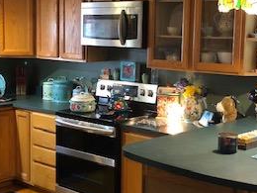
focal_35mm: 69
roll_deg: -0.8
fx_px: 512
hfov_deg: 28.1
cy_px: 91
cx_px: 104
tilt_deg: -6.0
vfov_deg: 21.3
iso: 100
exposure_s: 1/7
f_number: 1.8
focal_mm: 3.99
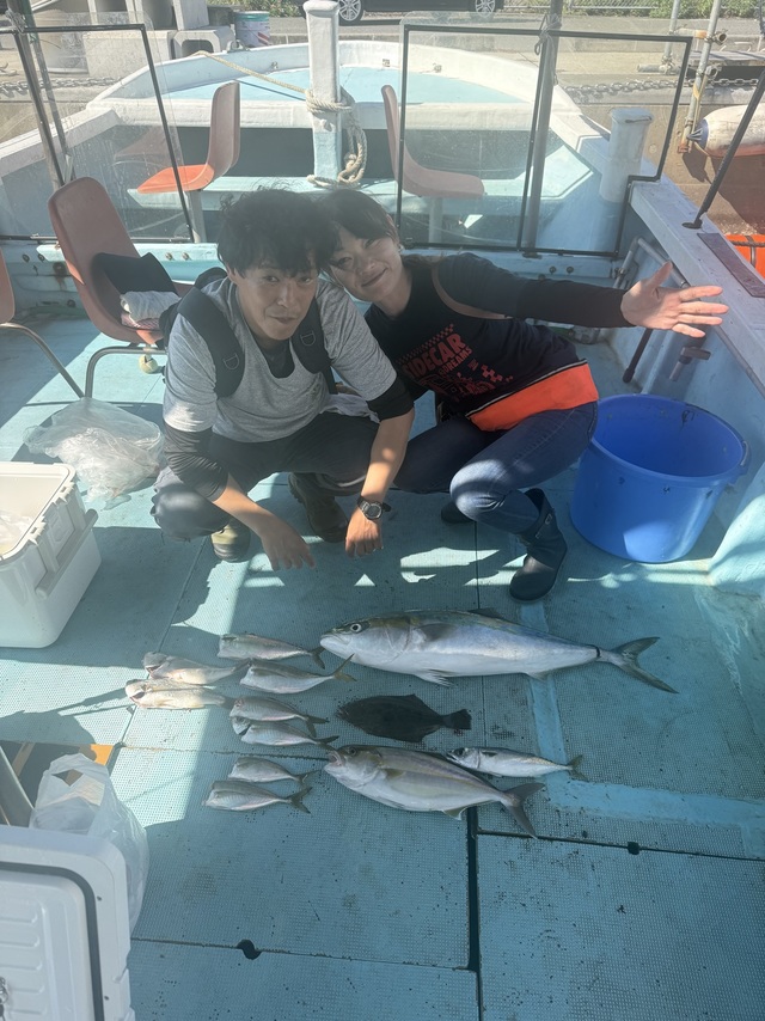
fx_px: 708
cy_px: 510
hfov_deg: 56.8
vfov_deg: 71.6
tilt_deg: -34.8
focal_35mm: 24
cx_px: 382
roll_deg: -0.7
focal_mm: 6.76
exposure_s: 1/2169
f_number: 1.78
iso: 100
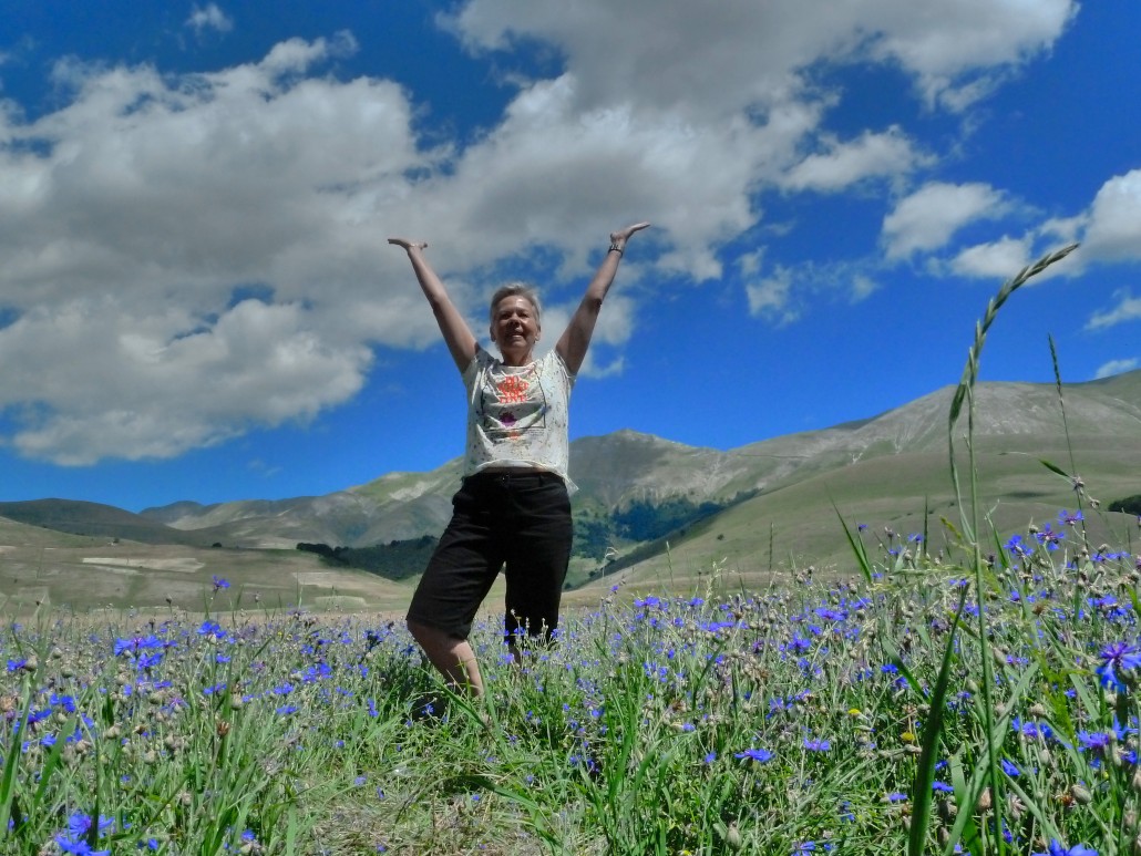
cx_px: 570
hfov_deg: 60.0
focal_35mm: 30
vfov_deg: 46.8
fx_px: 989
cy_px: 428
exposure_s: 1/1600
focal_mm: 5
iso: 400
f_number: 6.3
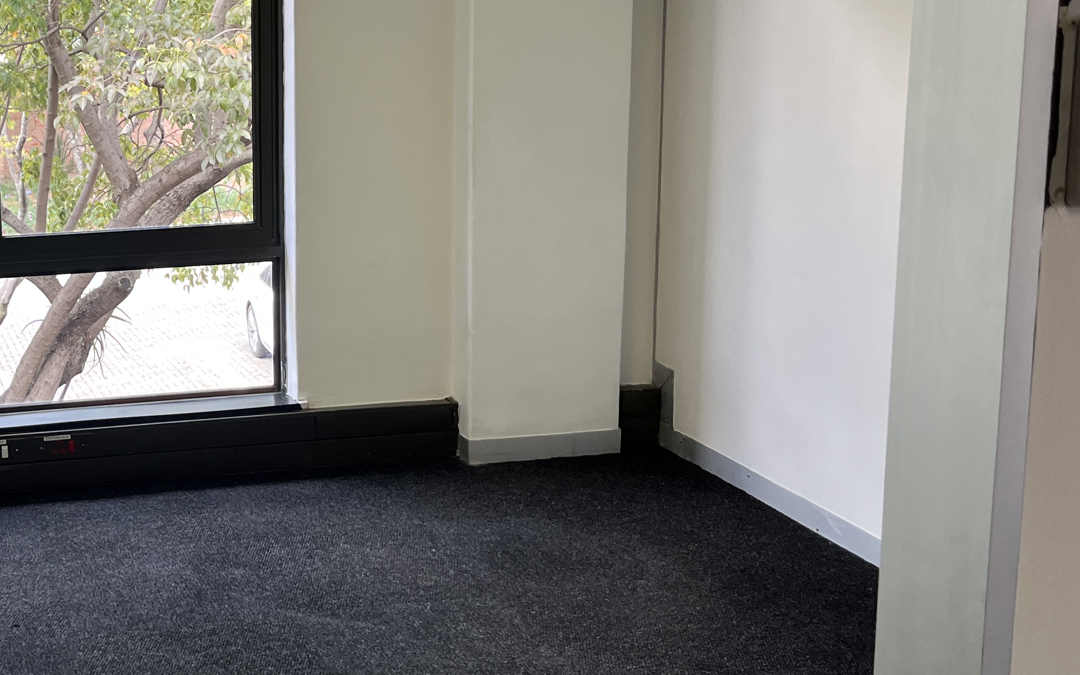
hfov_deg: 35.3
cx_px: 108
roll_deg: +1.4
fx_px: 1589
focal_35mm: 54
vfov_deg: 23.9
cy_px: 283
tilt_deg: -12.6
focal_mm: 5.1
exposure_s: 1/100
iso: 50
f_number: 1.6
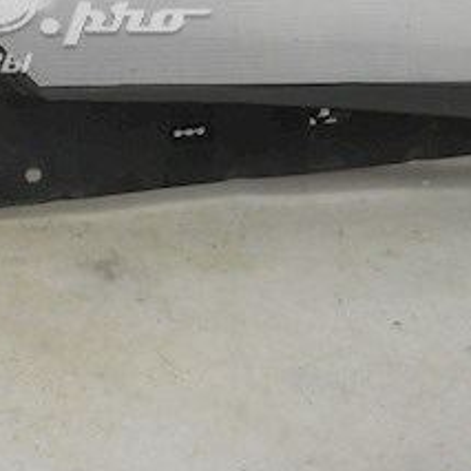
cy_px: -2
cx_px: -55
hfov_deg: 15.5
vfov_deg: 15.7
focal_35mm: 109
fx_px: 1678
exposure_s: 1/50
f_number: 3.1
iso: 80
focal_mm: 6.72
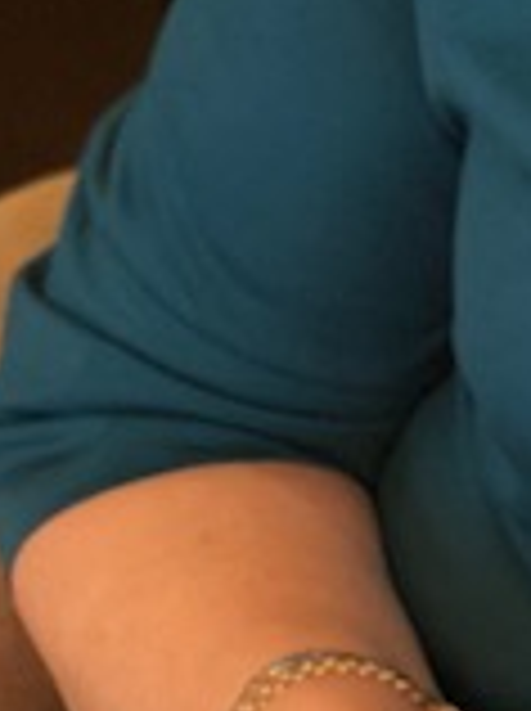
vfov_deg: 9.3
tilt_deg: -24.0
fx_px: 4327
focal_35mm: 211
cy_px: -176
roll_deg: -7.4
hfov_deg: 6.8
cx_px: 1062
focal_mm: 6
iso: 500
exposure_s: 1/50
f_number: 2.4
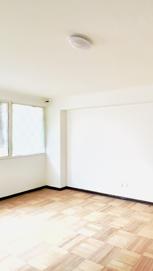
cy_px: 136
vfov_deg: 83.8
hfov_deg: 41.2
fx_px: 151
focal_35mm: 21
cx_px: 174
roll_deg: +0.6
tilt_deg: -0.2
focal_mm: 2.22
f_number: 2.2
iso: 250
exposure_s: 1/99
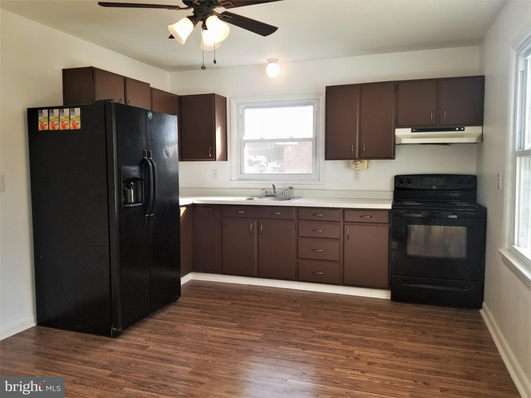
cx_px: 266
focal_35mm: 26
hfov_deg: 67.3
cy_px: 199
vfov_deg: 53.1
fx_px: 399
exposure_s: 1/207
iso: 50
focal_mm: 4.25
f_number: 1.7
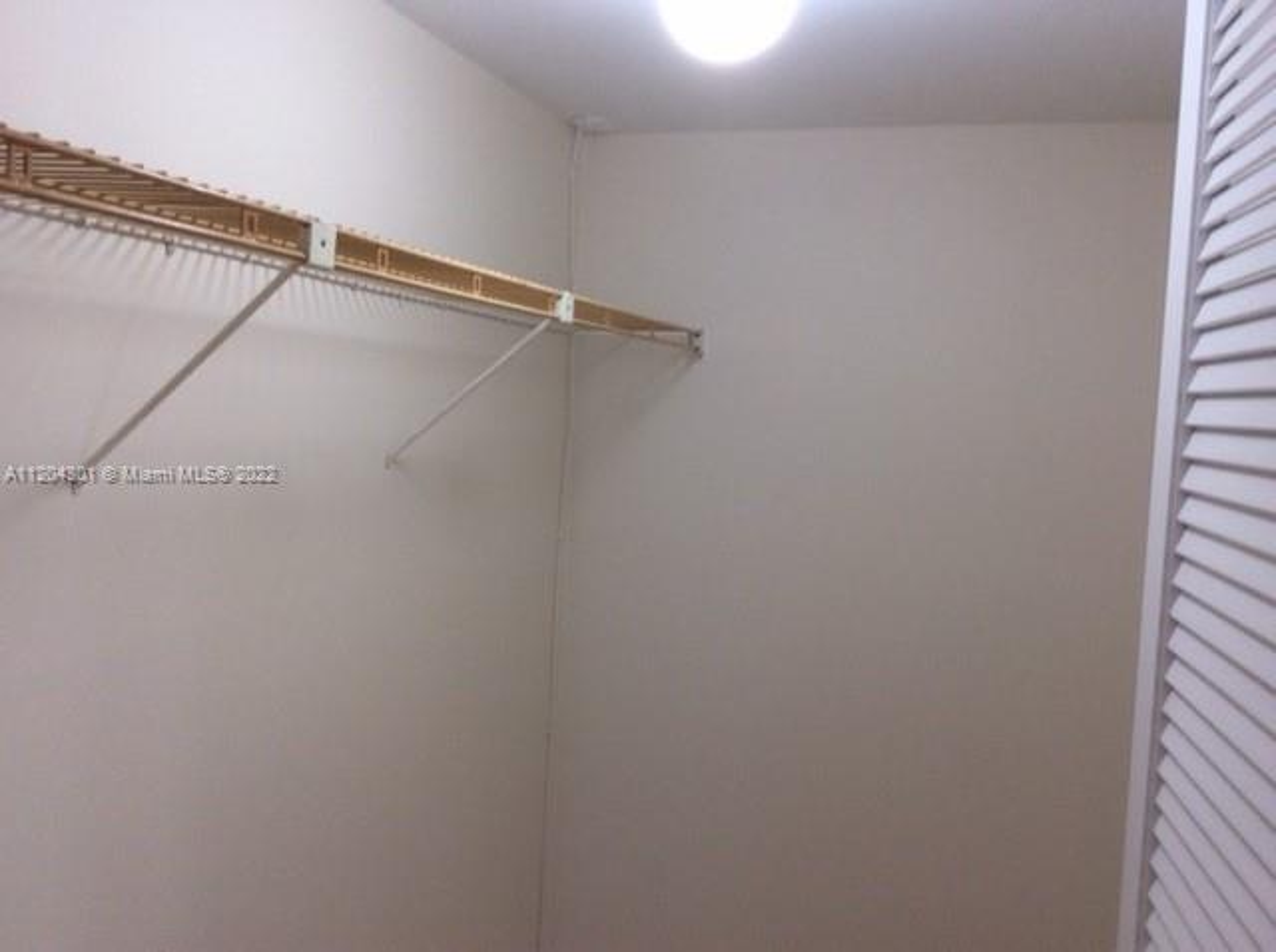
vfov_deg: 44.1
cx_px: 638
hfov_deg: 56.9
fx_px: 1178
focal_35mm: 32
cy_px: 476
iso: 50
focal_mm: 3.3
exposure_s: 1/24
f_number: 2.4
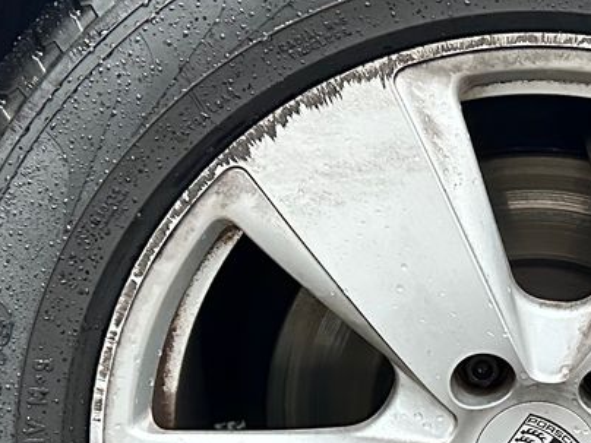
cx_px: 576
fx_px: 1622
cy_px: 357
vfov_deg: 15.5
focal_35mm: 95
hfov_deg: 20.1
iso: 1000
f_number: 1.78
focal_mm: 6.86
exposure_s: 1/57
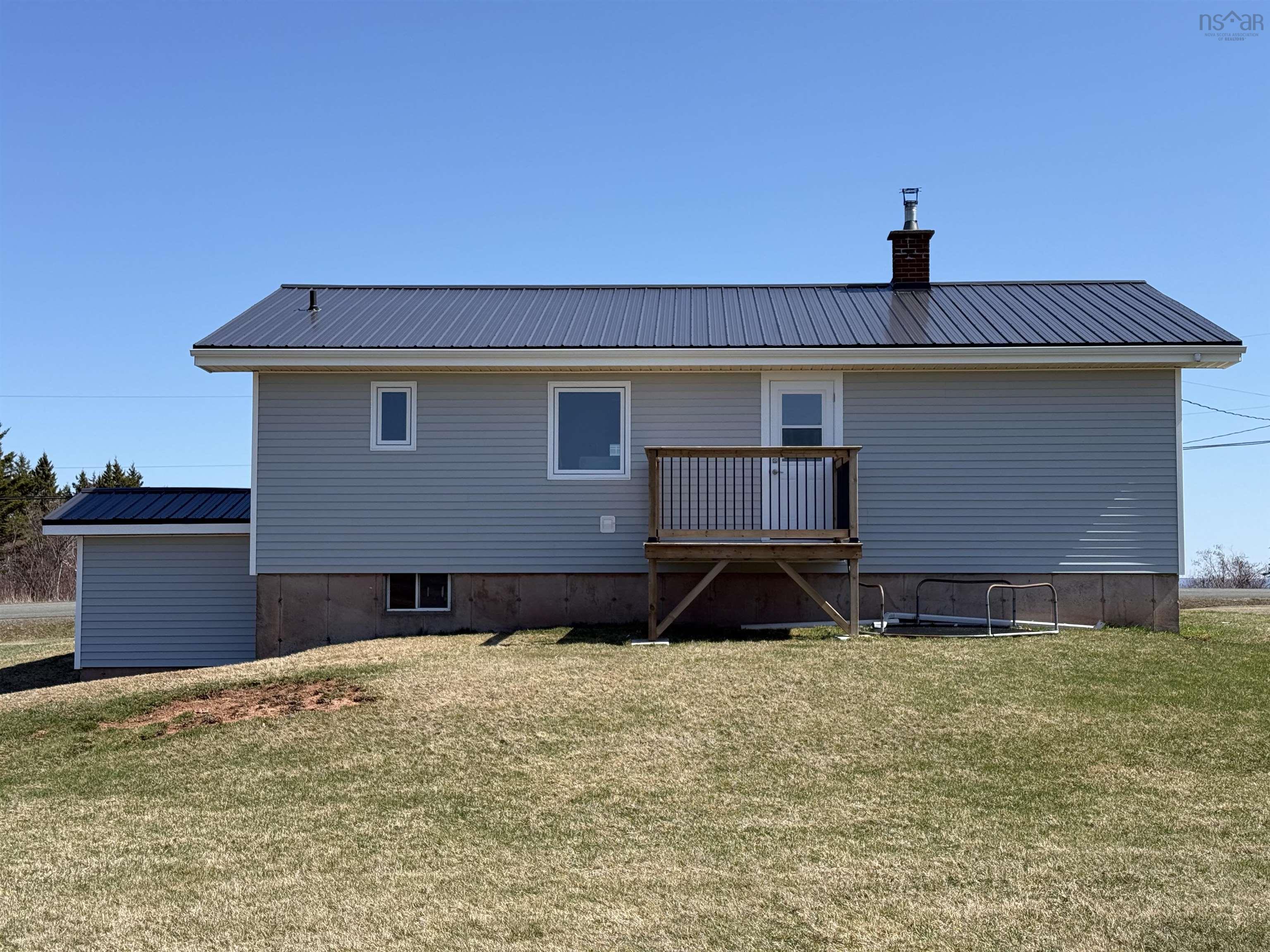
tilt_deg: +3.2
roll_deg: -0.4
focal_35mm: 48
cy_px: 476
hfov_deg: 39.7
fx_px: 1761
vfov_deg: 30.3
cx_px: 635
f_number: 1.78
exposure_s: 1/4878
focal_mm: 6.76
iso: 80
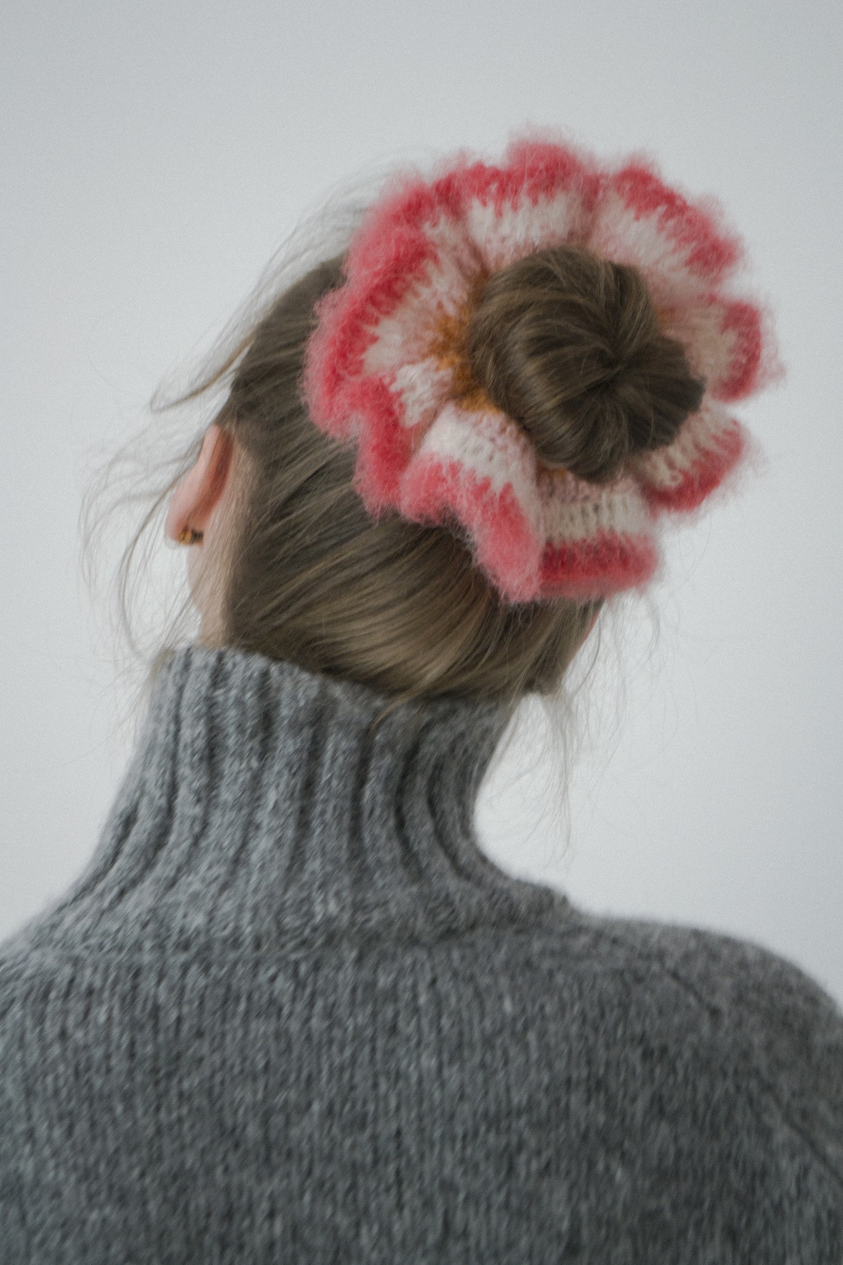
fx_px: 2898
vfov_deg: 24.6
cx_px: 422
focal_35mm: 82
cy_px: 632
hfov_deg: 16.5
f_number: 5.6
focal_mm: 55
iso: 180
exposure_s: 1/60
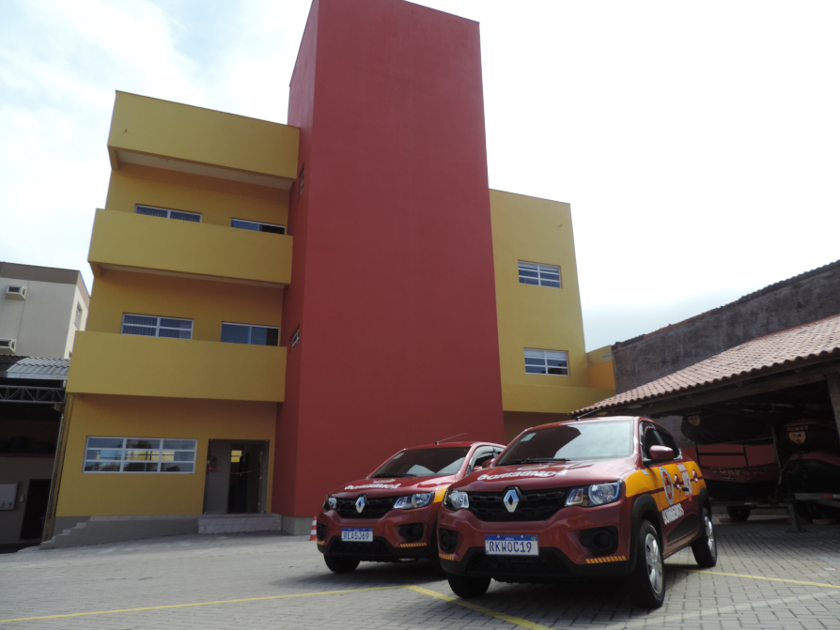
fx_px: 583
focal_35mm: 24
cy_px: 315
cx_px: 420
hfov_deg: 71.6
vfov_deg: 56.8
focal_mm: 4.3
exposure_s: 1/800
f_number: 3
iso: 80
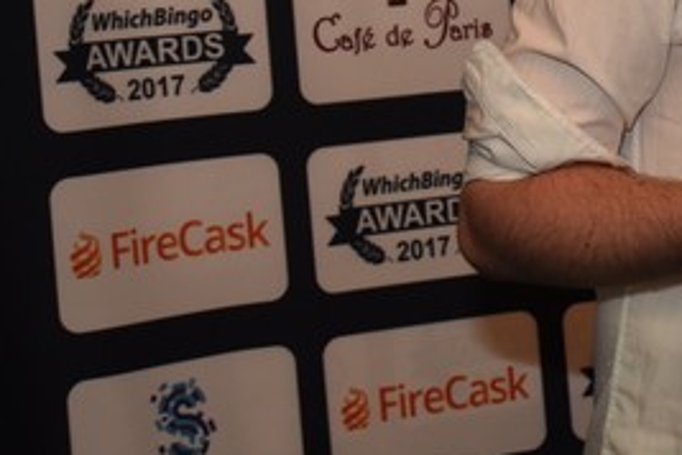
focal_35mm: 105
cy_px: -141
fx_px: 1989
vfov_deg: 12.6
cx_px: 1006
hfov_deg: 17.6
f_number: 4.5
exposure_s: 1/100
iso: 2000
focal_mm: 35
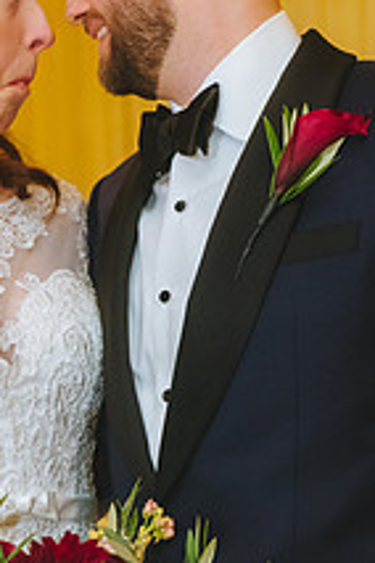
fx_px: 2312
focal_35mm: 148
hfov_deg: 9.3
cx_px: 137
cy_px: 399
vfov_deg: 13.8
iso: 4000
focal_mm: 70
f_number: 4.5
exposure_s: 1/250
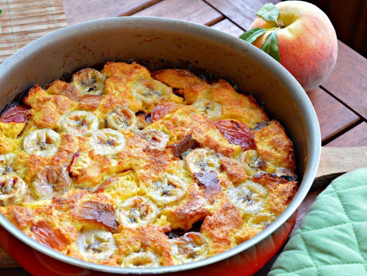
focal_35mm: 91
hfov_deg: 21.6
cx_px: 161
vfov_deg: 16.3
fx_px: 960
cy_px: 139
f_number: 5.6
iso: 400
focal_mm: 55
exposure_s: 1/50
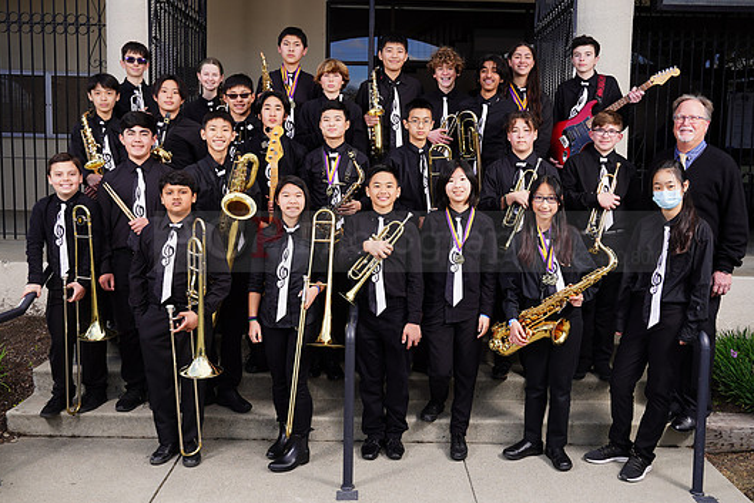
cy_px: 230
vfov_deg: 38.9
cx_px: 393
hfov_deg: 55.8
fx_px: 712
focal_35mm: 34
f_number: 6.3
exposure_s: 1/200
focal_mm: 31
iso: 100
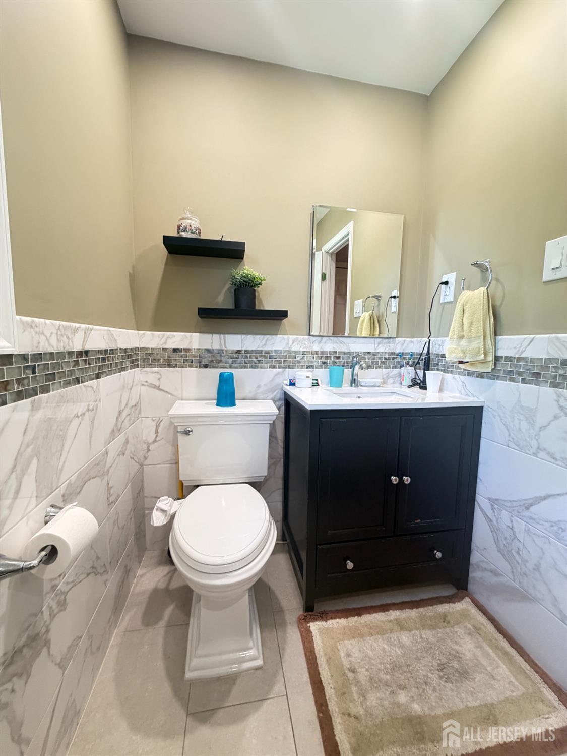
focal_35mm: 14
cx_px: 284
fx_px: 306
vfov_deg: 102.0
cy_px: 378
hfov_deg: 85.7
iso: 400
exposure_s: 1/60
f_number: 2.2
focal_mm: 2.22
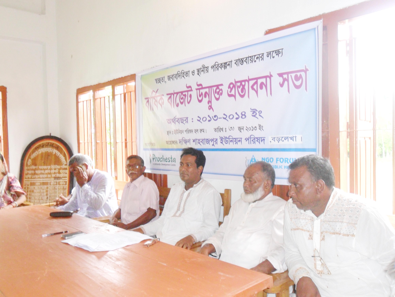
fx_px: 365
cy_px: 148
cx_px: 198
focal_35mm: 32
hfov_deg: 56.8
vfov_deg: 44.2
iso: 160
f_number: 3.7
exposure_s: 1/45
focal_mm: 5.7
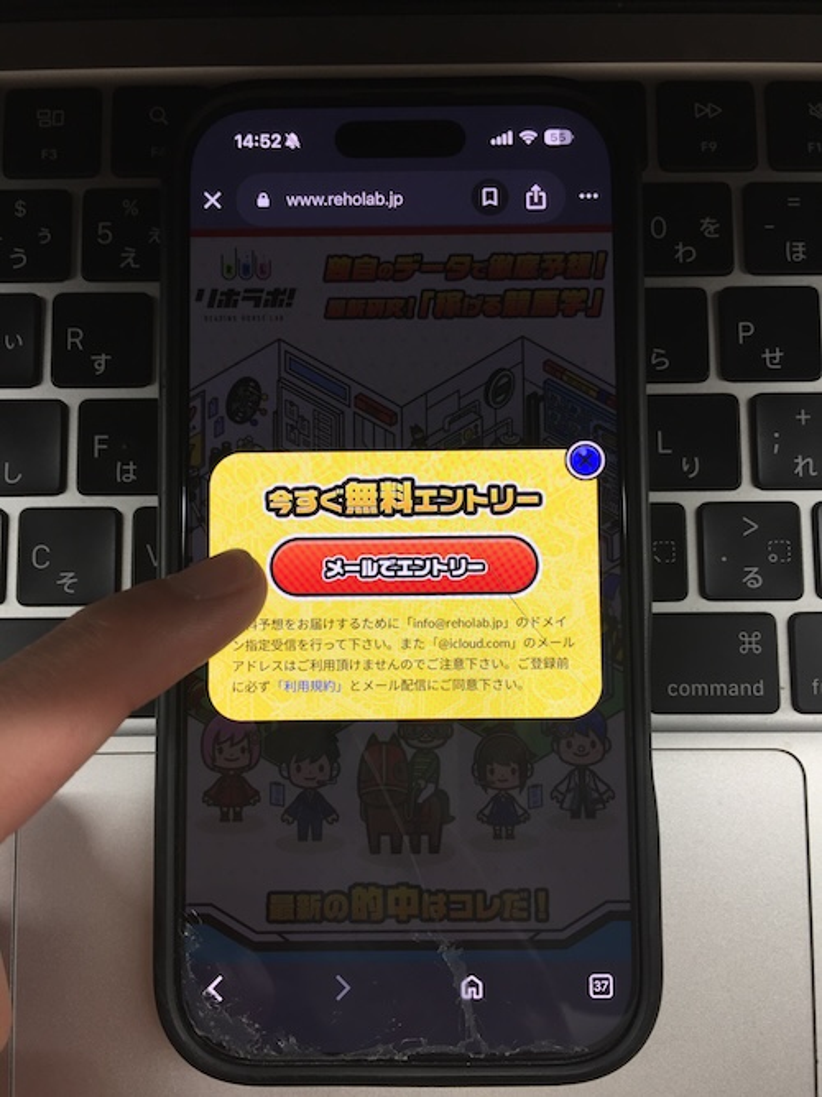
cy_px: 548
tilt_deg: -68.6
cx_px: 411
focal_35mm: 29
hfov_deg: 48.2
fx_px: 918
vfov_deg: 61.7
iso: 32
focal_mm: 4.15
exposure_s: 1/60
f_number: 2.2
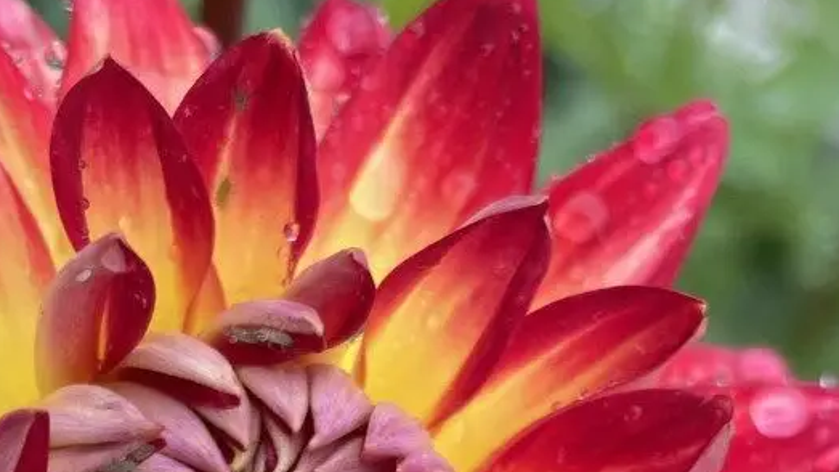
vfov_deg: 14.2
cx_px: 390
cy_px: 759
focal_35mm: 78
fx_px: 1735
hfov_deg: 27.2
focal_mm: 4.2
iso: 50
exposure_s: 1/121
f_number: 1.6
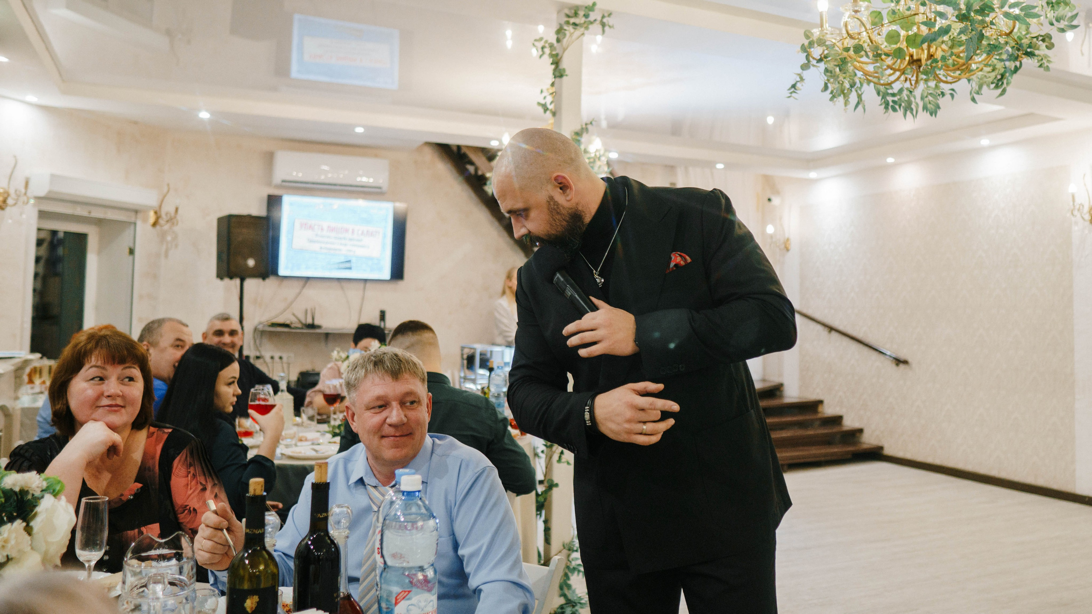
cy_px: 250
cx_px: 641
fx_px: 868
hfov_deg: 63.9
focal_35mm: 30
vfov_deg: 38.9
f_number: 1.4
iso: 320
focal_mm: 16
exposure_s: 1/125
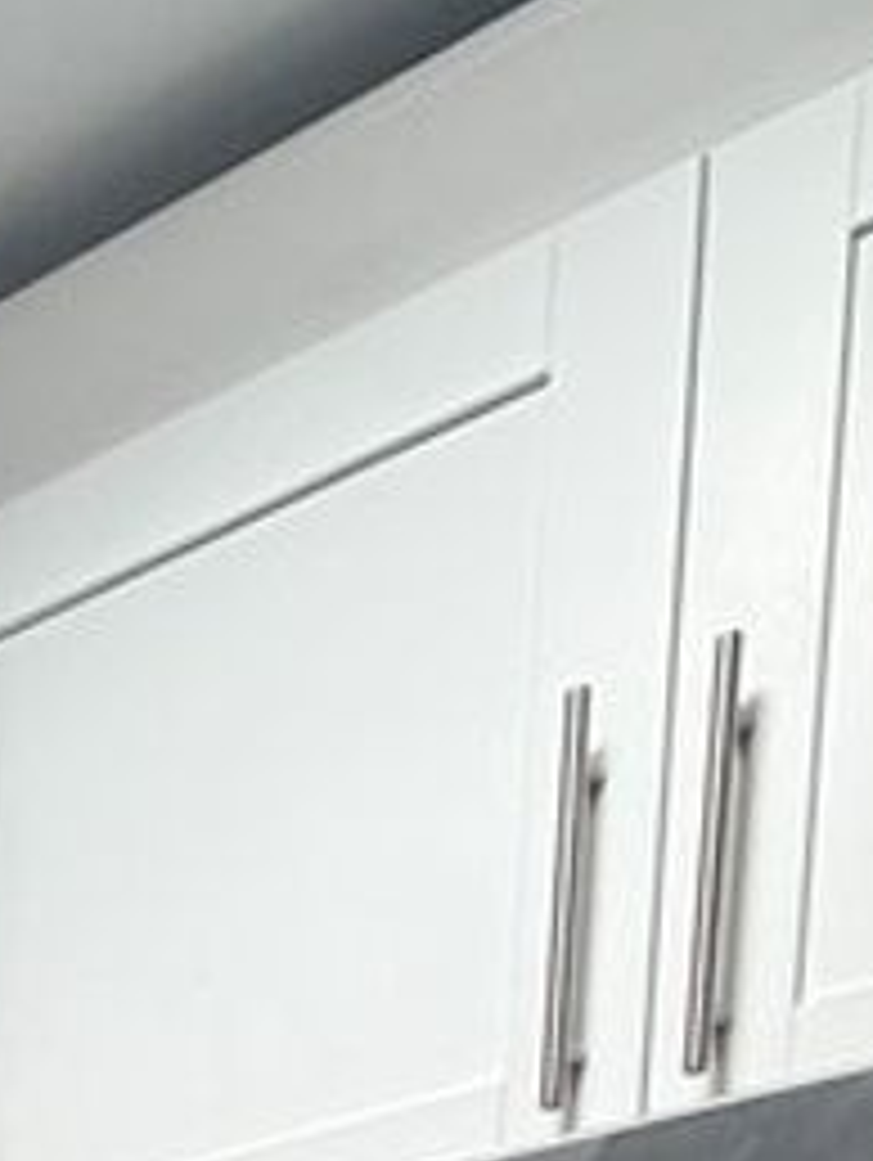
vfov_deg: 17.6
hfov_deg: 17.2
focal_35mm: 74
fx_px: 2484
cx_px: -572
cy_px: 2378
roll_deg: -1.4
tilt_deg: -8.2
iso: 320
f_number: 2.2
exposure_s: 1/120
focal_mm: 2.22
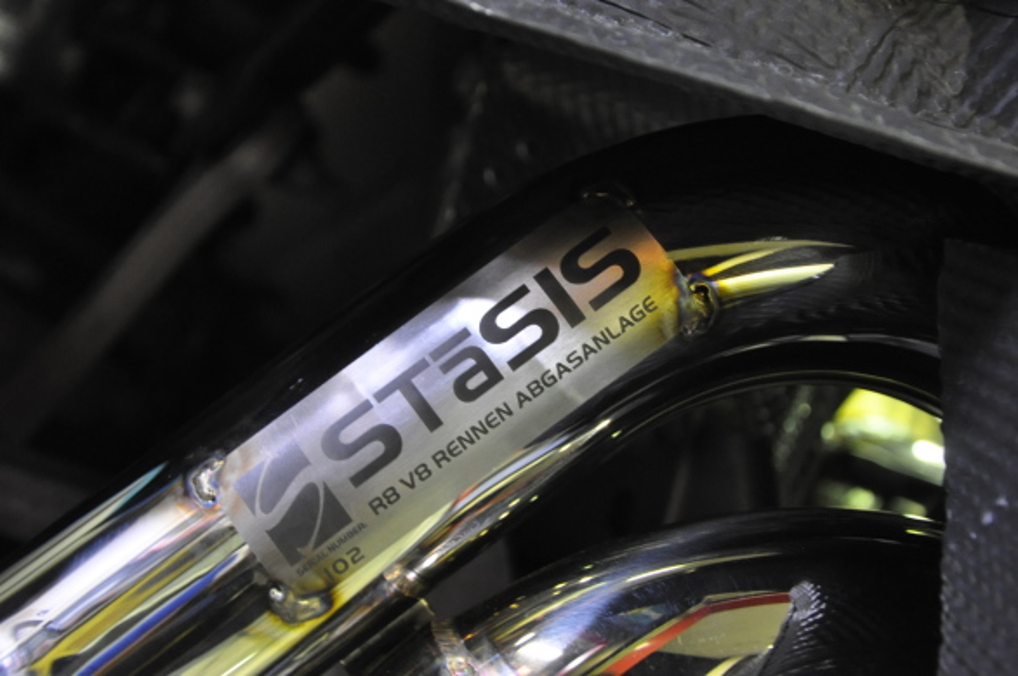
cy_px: 338
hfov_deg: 23.4
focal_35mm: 87
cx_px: 509
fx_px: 2457
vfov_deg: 15.7
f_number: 5
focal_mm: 58
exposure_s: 1/10
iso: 1600
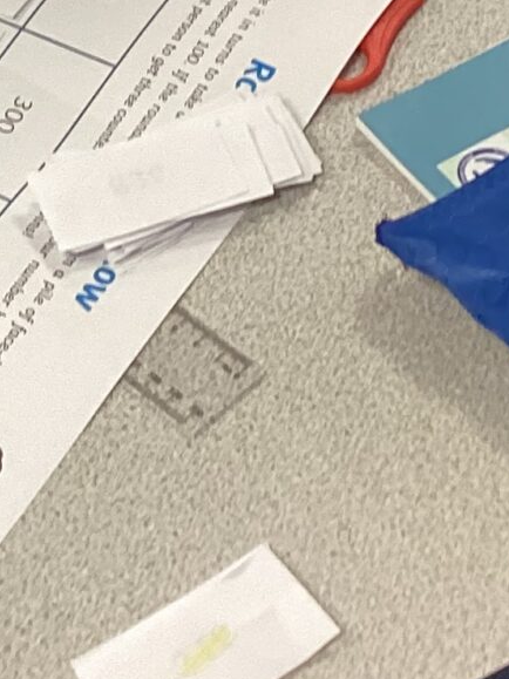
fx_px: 2687
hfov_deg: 10.6
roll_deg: +6.7
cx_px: -96
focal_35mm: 137
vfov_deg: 14.0
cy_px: -122
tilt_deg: -42.6
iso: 160
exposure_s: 1/60
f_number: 2.4
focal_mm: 3.3
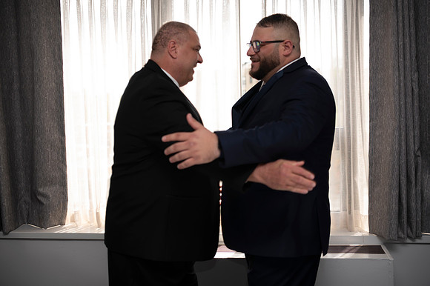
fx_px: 525
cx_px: 215
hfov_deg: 44.5
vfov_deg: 30.5
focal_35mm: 44
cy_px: 143
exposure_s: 1/100
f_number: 2.8
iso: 50
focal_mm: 44
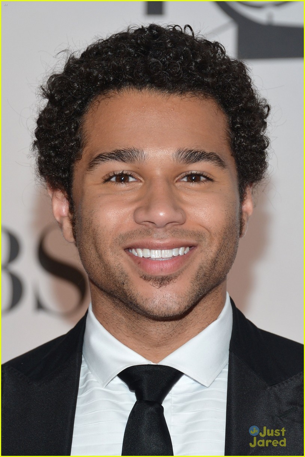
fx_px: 2287
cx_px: 152
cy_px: 228
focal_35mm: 180
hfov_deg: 7.6
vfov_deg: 11.4
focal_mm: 180
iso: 1000
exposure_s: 1/250
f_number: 6.3
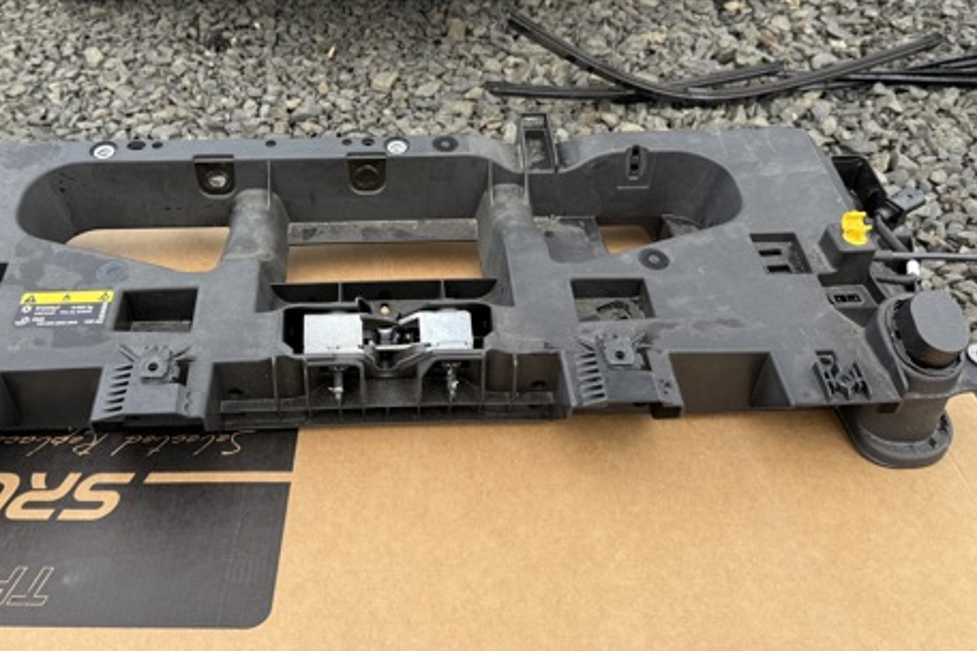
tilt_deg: -34.3
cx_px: 388
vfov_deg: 37.5
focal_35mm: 35
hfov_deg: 54.0
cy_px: 221
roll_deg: +0.5
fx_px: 950
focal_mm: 6.76
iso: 80
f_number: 1.78
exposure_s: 1/643
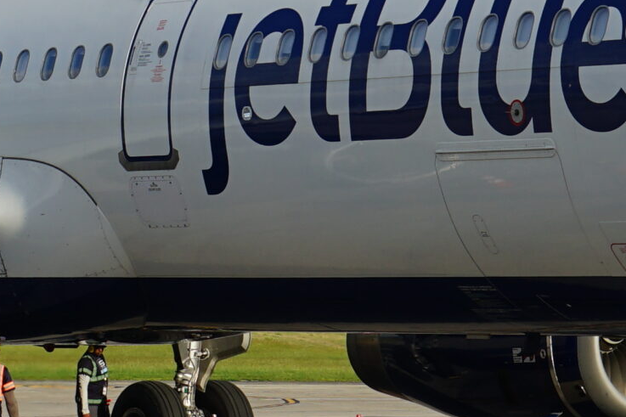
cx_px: 245
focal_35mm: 285
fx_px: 4954
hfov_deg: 7.2
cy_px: 78
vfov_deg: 4.8
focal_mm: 55
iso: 100
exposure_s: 1/200
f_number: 11
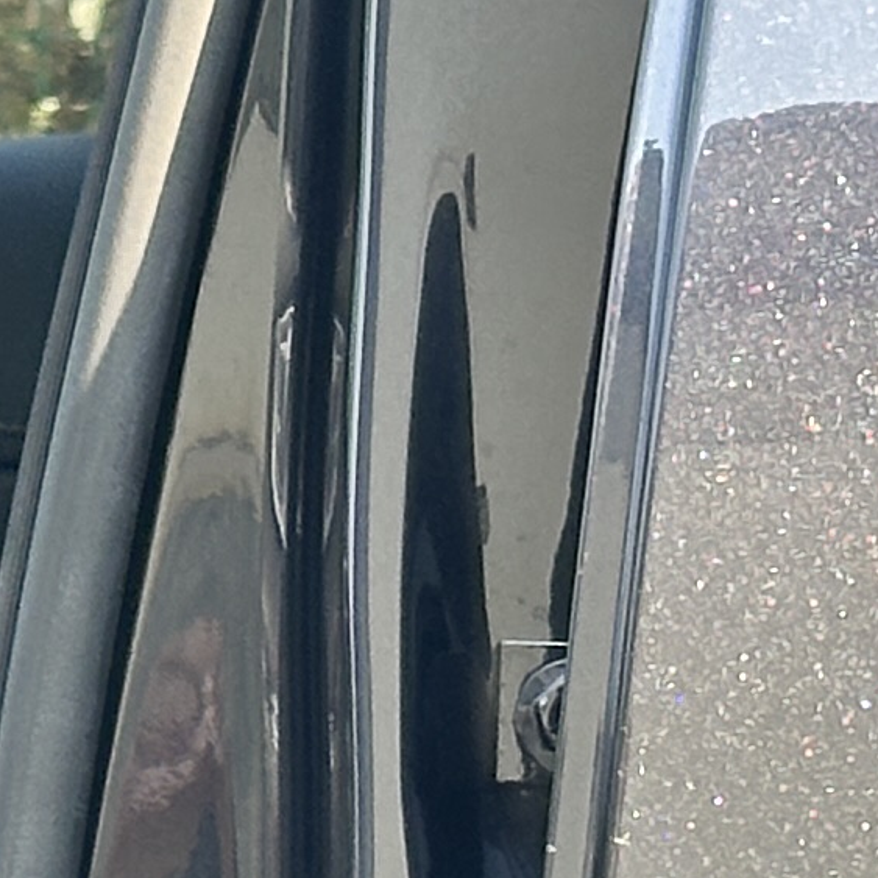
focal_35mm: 304
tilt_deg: +0.4
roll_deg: -0.7
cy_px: 710
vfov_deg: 5.8
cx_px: -1723
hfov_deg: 5.4
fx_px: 8724
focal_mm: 6.86
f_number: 1.78
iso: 64
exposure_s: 1/244
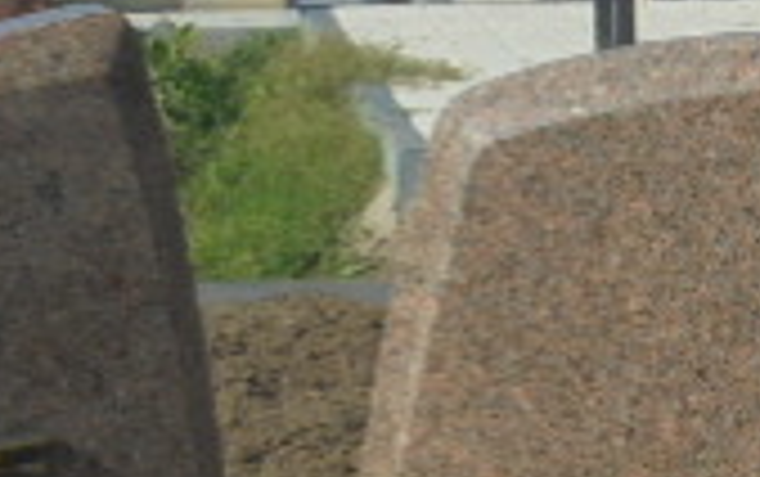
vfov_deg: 5.1
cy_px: 752
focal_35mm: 257
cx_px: 823
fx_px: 5328
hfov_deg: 8.1
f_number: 5.6
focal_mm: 11.5
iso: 100
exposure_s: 1/500
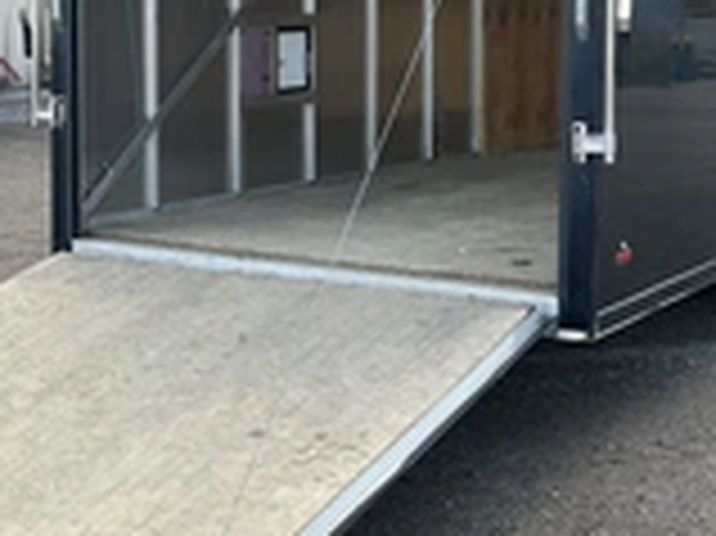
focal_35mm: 73
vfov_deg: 20.0
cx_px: 288
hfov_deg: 26.6
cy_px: 153
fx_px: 1509
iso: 20
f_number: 1.8
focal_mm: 3
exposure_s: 1/190
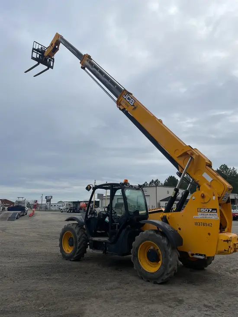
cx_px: 119
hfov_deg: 53.1
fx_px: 238
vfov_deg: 67.3
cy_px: 158
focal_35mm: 26
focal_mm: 4.2
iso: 32
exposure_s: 1/5291
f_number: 1.6
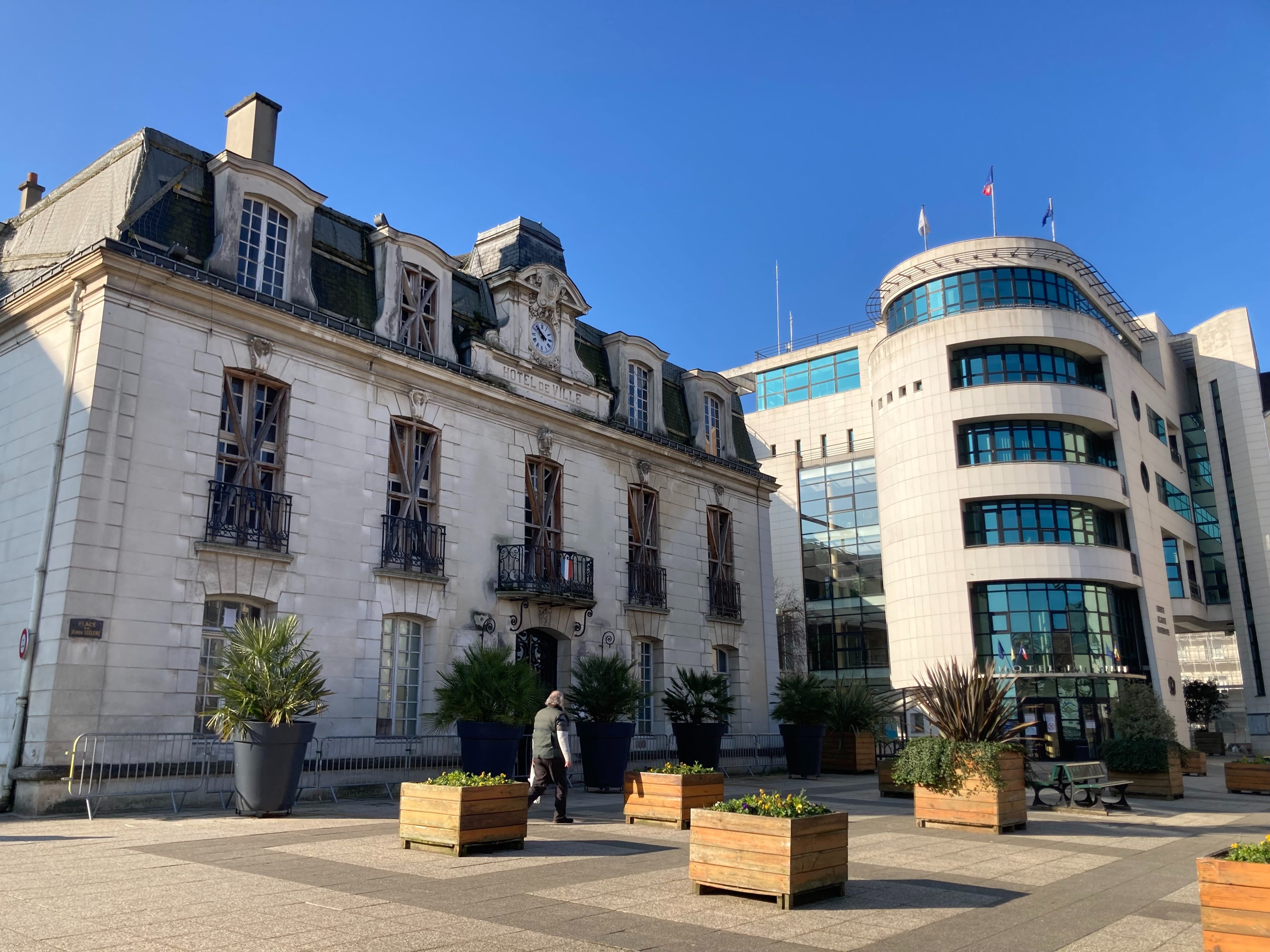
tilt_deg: +13.8
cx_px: 635
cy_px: 476
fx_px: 1027
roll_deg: -1.3
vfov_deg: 49.7
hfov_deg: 63.4
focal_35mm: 28
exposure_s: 1/1230
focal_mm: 3.99
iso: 20
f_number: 1.8
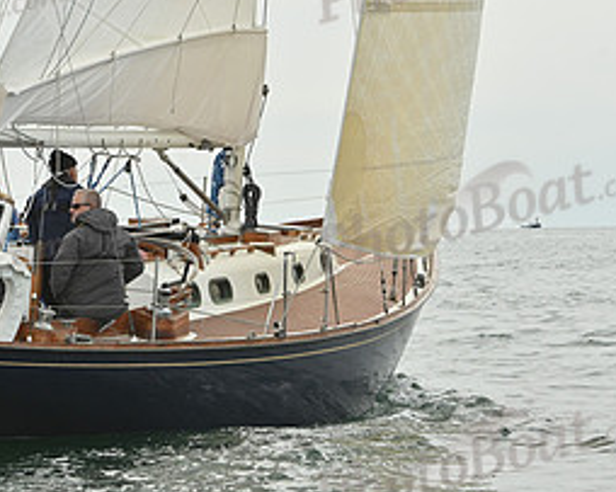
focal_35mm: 204
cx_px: 192
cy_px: 120
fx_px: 3718
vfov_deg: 7.6
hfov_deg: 9.5
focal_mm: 95
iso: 320
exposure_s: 1/800
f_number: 10
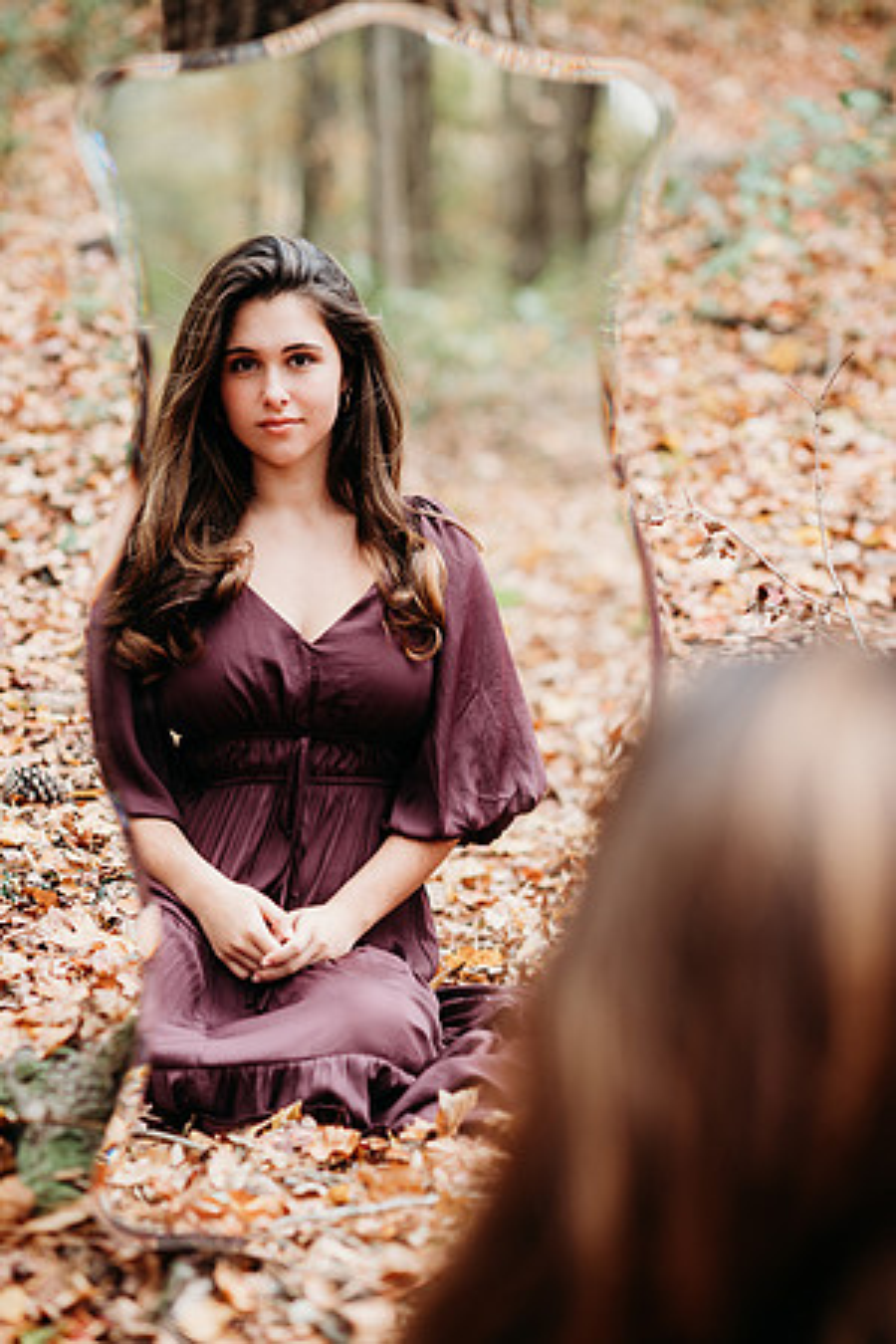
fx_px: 3173
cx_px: 448
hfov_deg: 16.1
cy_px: 672
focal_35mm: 85
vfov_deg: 23.9
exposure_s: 1/320
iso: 400
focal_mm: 85
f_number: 2.2
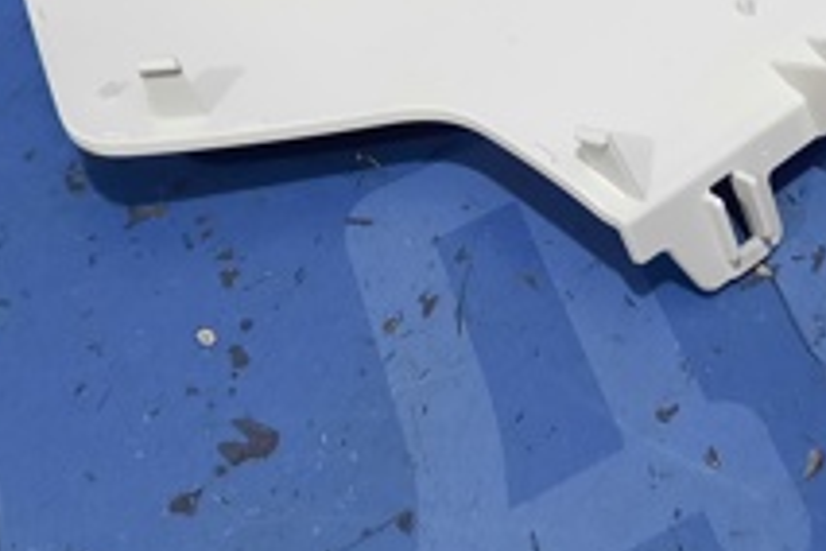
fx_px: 1790
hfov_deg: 25.9
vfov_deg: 17.1
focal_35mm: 78
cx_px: 496
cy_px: -16
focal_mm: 4.6
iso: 250
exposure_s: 1/50
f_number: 2
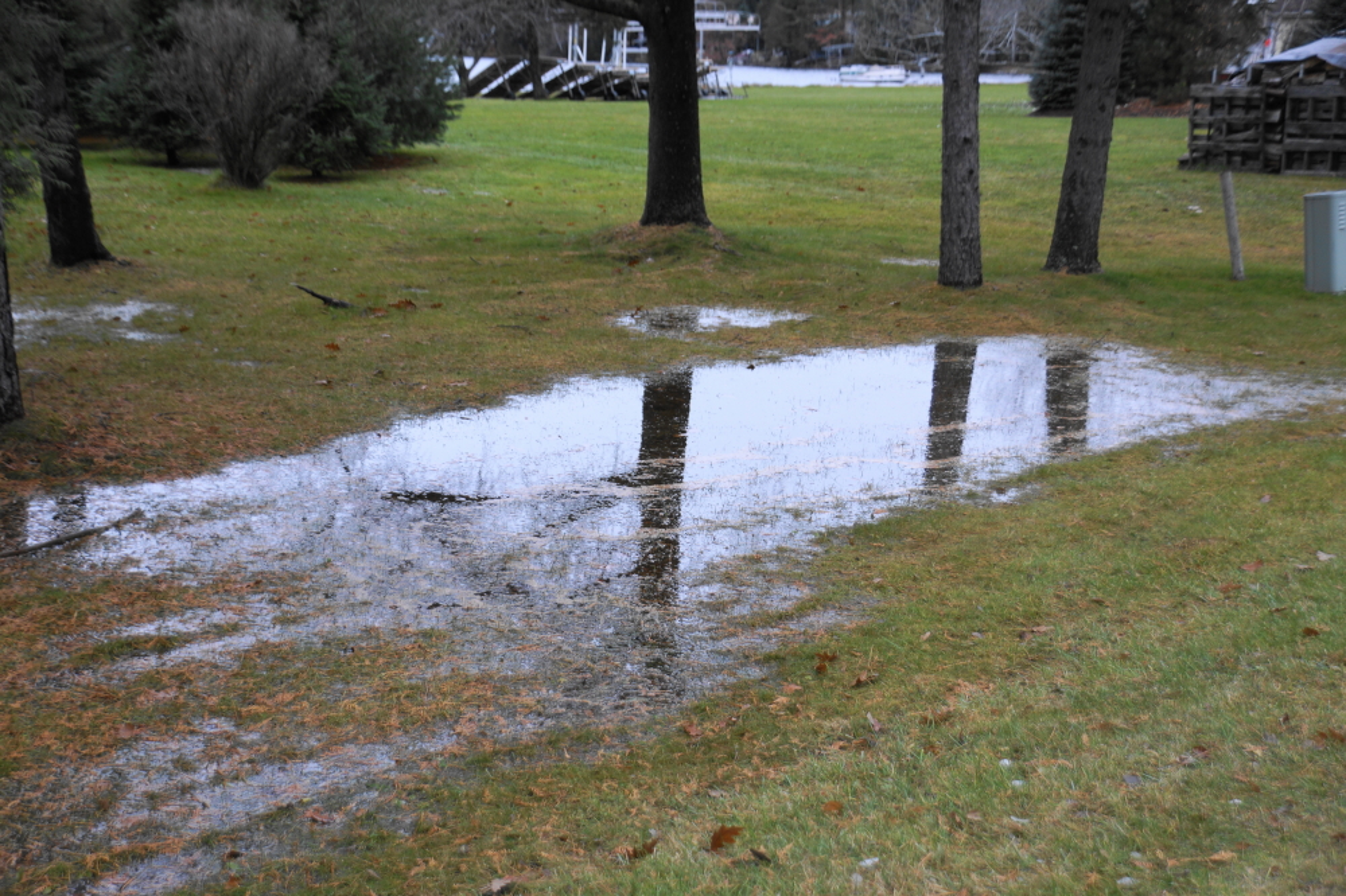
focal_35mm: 45
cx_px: 673
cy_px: 448
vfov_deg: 29.8
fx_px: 1682
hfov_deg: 43.6
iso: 160
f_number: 4
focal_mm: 30
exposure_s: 1/60
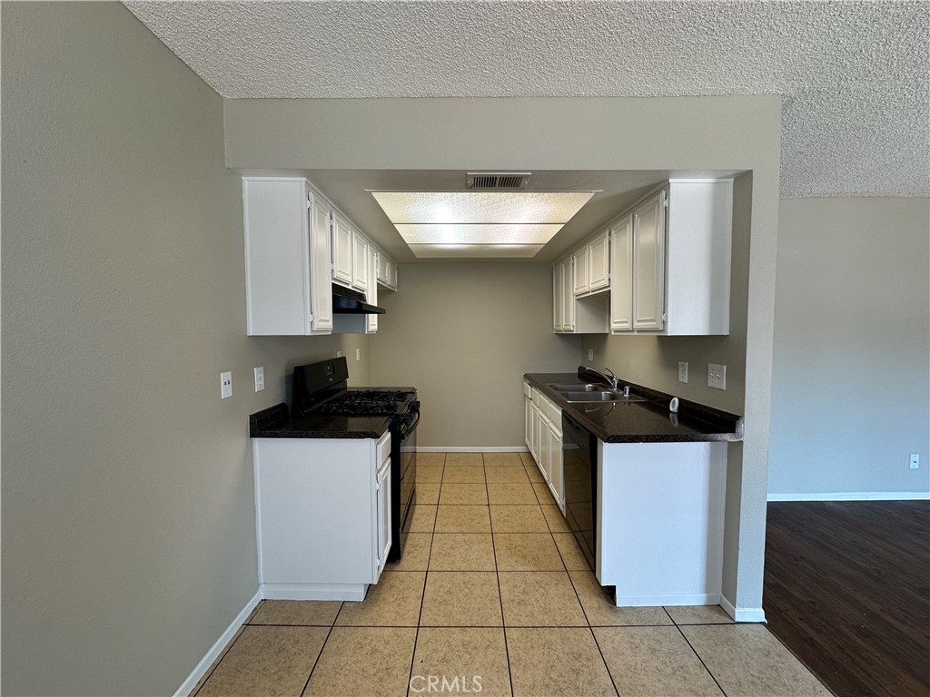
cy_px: 348
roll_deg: +0.2
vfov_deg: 85.7
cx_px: 465
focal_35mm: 14
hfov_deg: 102.1
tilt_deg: -2.1
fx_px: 376
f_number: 2.2
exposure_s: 1/120
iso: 100
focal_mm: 2.22
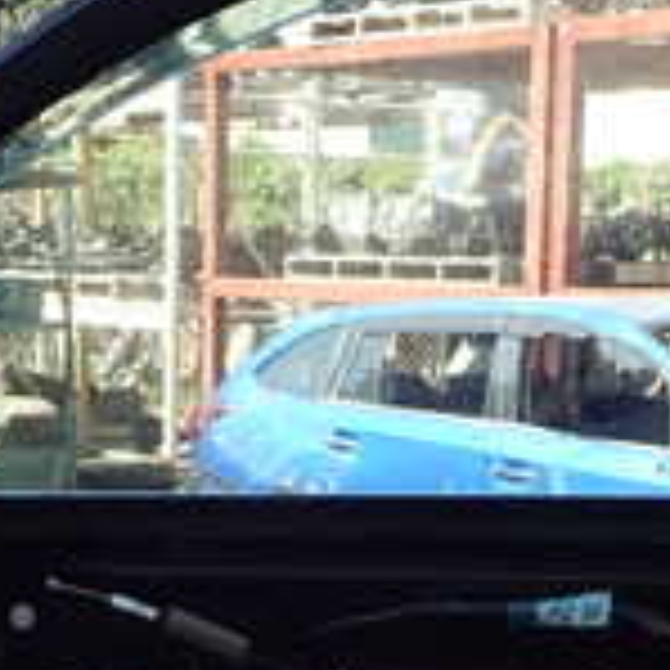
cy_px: 697
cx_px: 274
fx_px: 2343
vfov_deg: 15.9
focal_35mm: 107
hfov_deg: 16.3
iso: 100
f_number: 3.2
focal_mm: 5.4
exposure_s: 1/250
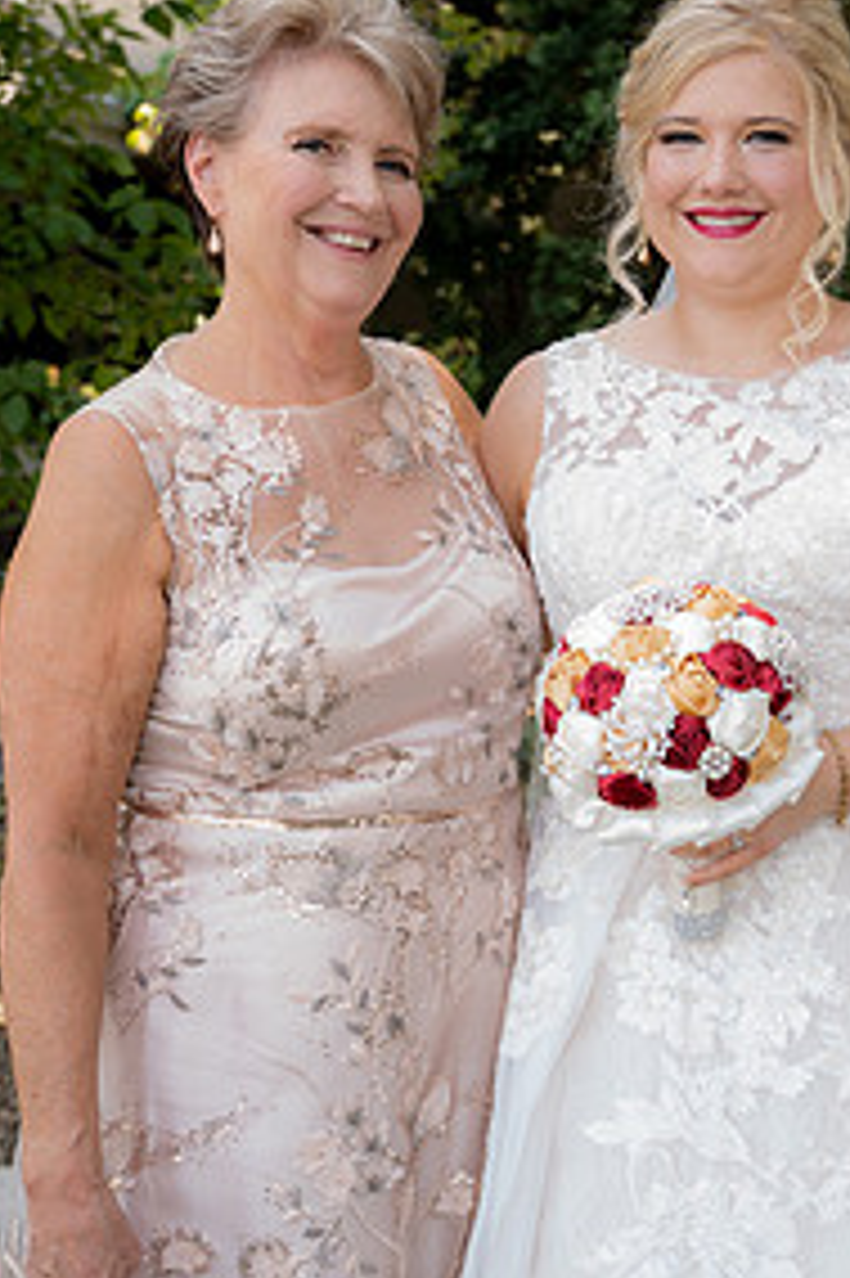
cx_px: 598
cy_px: 648
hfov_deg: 23.6
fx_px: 2021
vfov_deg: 35.1
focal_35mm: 57
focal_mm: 36
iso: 500
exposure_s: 1/125
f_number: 5
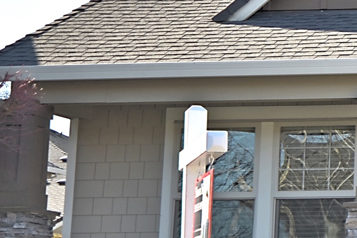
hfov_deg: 11.9
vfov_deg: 8.8
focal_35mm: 156
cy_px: 63
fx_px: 1547
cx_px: 695
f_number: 6.3
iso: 100
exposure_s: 1/320
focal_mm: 20
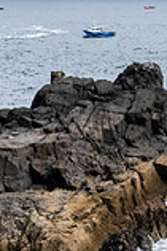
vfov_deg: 18.8
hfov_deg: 12.1
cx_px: 253
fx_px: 753
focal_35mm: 108
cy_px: 185
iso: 1250
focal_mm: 29
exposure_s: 1/100
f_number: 22
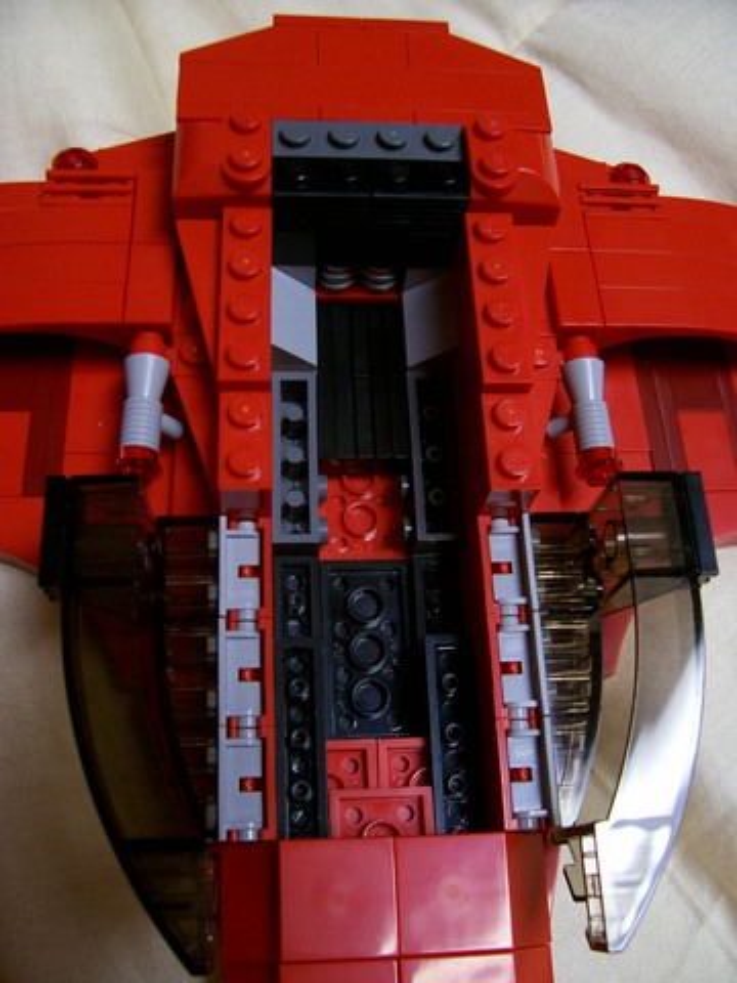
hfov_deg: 41.8
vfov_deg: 54.0
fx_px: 965
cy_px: 492
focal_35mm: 34
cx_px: 368
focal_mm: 5.6
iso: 160
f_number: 2.7
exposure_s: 1/8
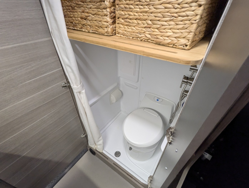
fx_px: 115
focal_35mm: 16
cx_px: 124
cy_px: 94
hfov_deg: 94.4
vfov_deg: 78.2
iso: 534
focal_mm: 2.35
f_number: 2.2
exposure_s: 1/51.8
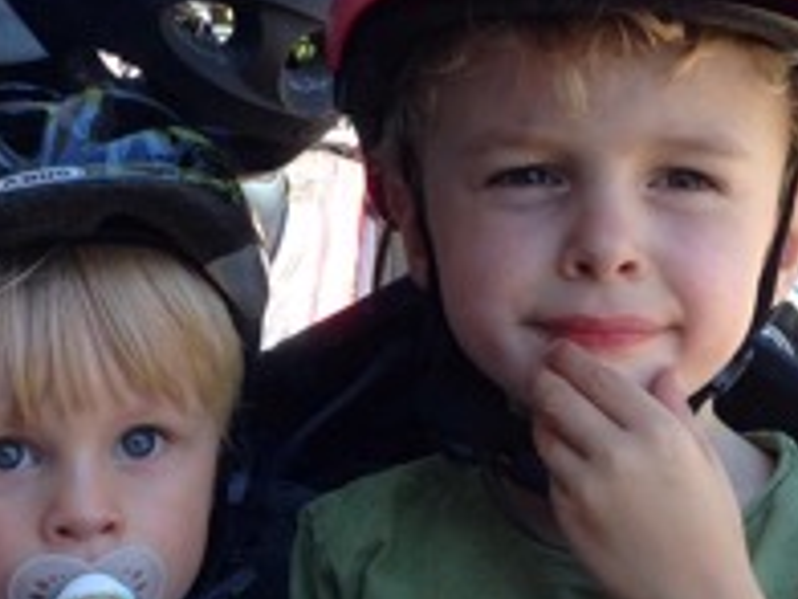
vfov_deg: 14.6
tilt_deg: -4.2
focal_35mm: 101
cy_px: 383
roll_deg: -1.3
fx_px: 2328
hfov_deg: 19.4
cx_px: 293
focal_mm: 4.12
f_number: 2.4
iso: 50
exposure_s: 1/189
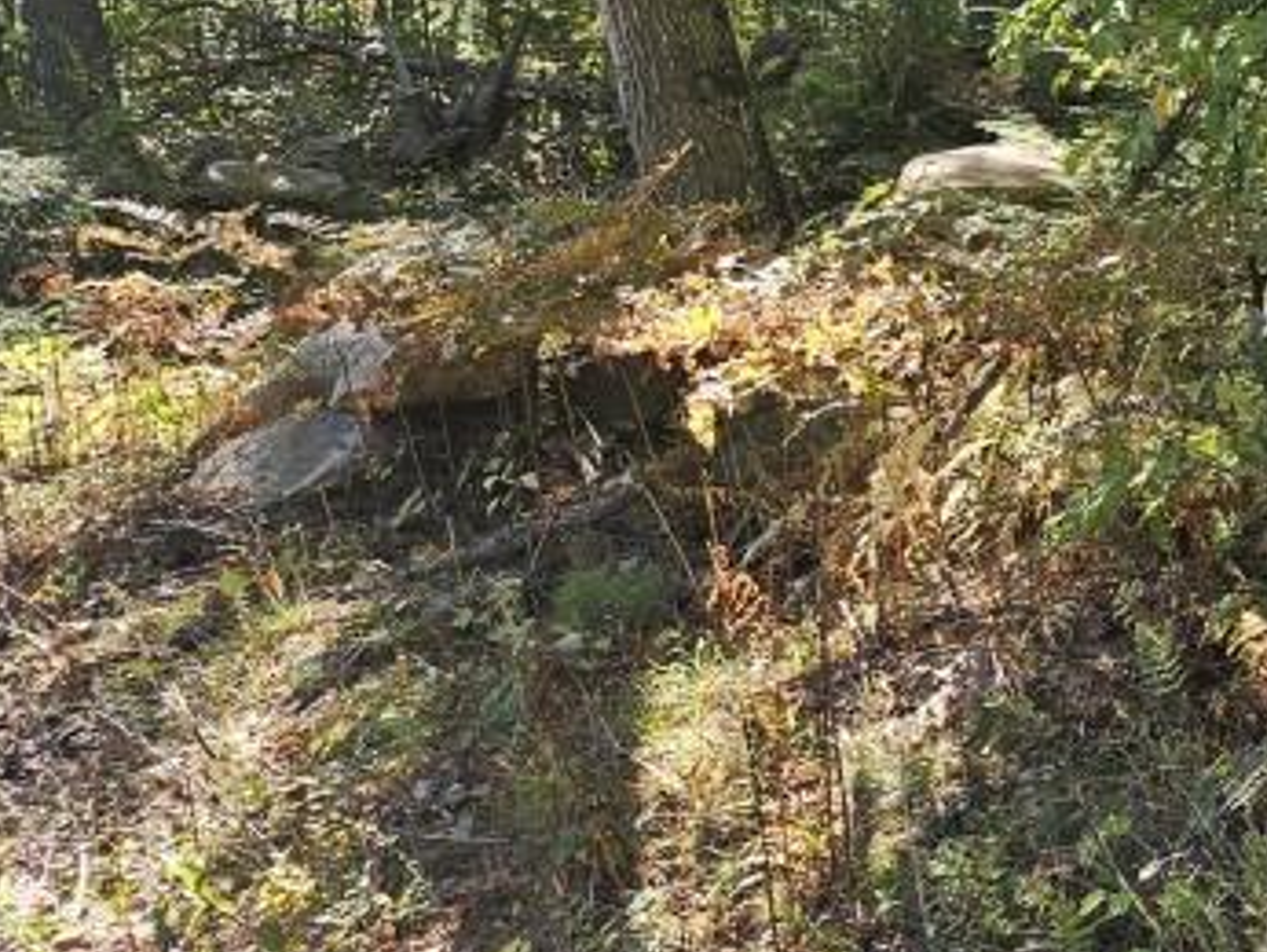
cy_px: 190
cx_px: 1743
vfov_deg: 21.4
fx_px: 2491
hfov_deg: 24.2
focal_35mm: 68
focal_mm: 5.4
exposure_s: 1/211
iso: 25
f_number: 1.8
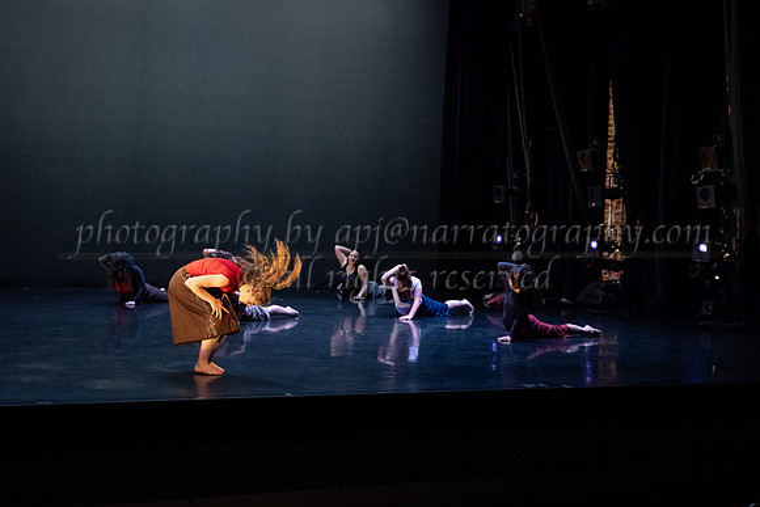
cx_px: 356
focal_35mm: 54
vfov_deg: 25.0
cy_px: 218
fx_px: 1141
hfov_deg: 36.8
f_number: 3.2
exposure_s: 1/400
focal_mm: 47
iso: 4000
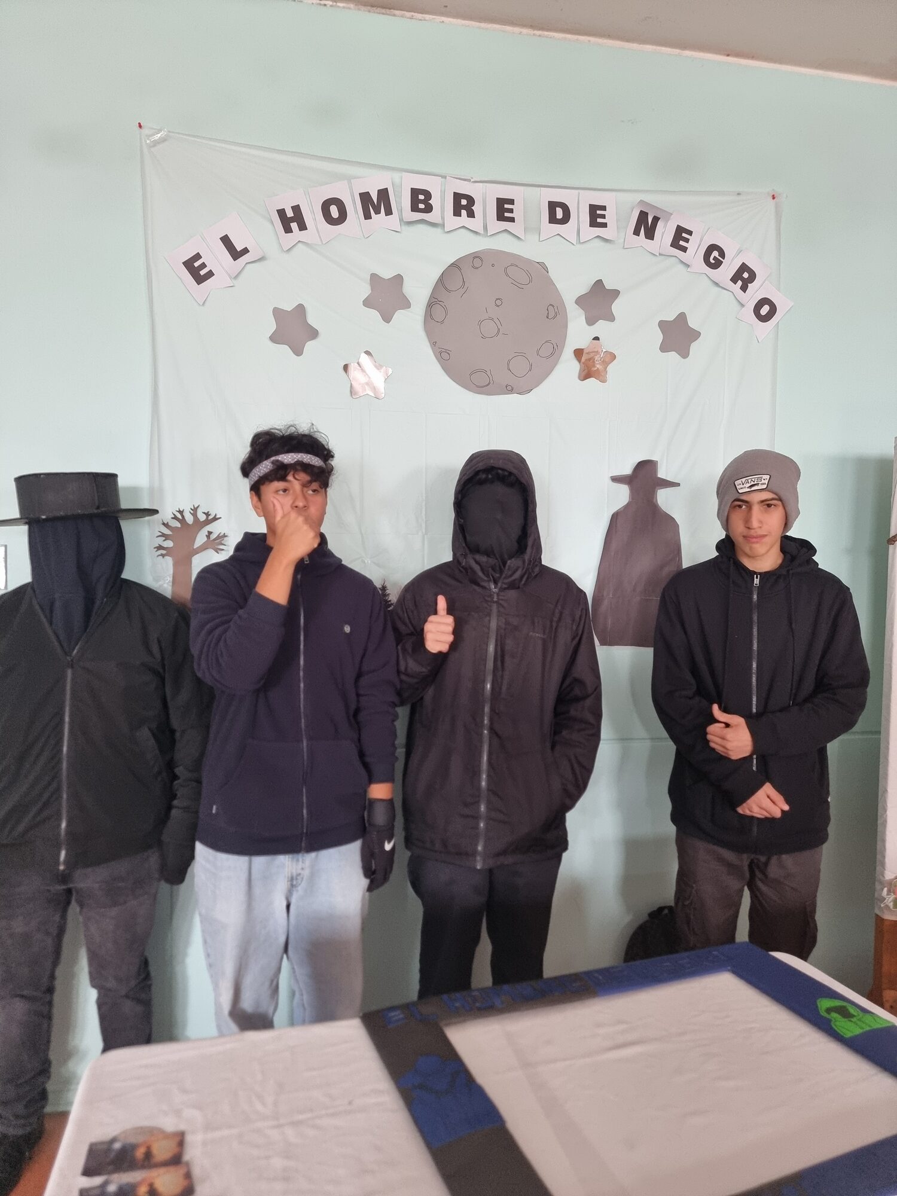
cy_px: 598
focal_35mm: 24
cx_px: 448
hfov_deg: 56.8
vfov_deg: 71.6
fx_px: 829
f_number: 1.8
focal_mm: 6.7
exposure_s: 1/50
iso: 500
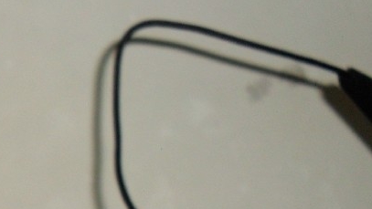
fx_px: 947
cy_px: 276
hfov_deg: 21.3
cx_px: -12
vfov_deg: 12.2
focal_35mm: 96
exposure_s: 1/45
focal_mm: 6.3
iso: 200
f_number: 3.2
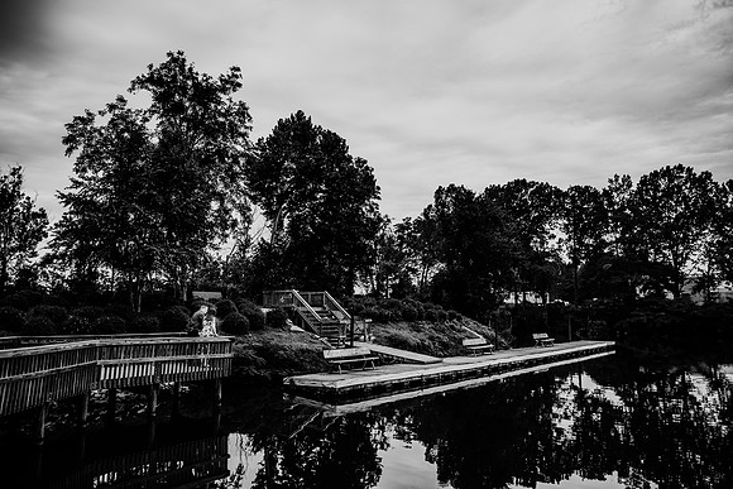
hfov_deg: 73.7
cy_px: 244
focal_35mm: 24
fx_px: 489
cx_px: 366
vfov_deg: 53.2
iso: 200
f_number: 2.8
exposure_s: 1/800
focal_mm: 24
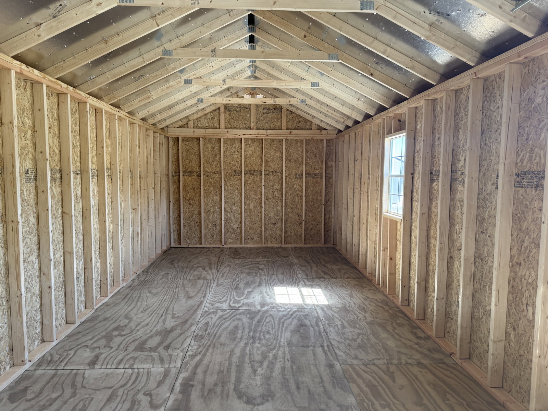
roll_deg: +0.0
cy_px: 206
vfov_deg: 56.8
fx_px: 380
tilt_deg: -2.1
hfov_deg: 71.6
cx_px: 274
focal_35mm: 24
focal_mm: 6.76
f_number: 1.78
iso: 125
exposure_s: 1/121
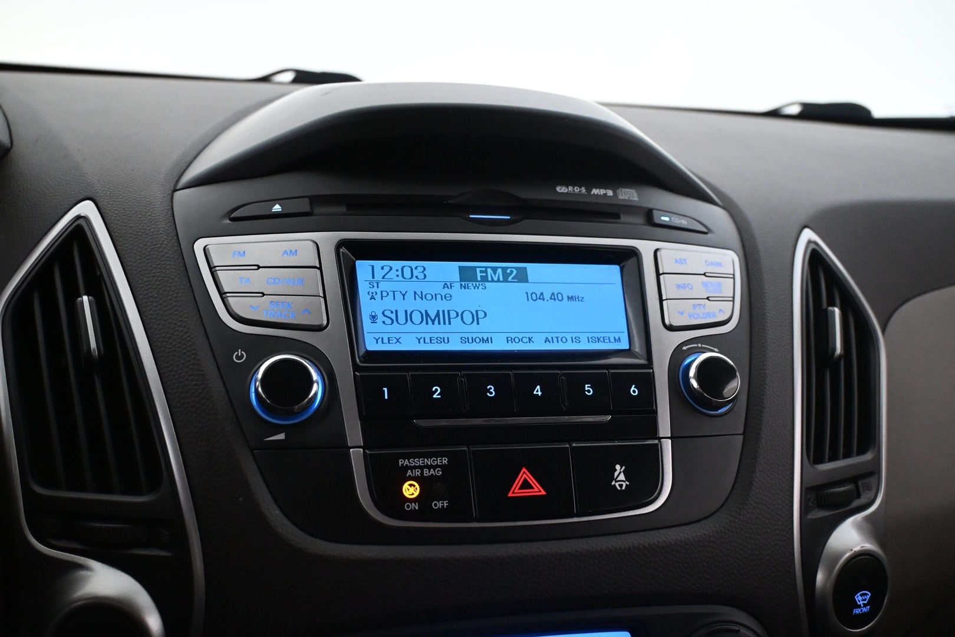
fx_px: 855
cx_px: 478
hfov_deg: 58.3
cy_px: 318
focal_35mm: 32
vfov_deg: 40.8
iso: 4000
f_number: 4
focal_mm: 21.5
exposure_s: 1/60
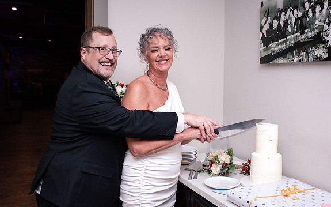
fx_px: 325
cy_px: 104
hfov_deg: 54.0
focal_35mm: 36
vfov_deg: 35.3
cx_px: 166
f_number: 5.6
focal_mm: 35
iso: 2500
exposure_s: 1/200
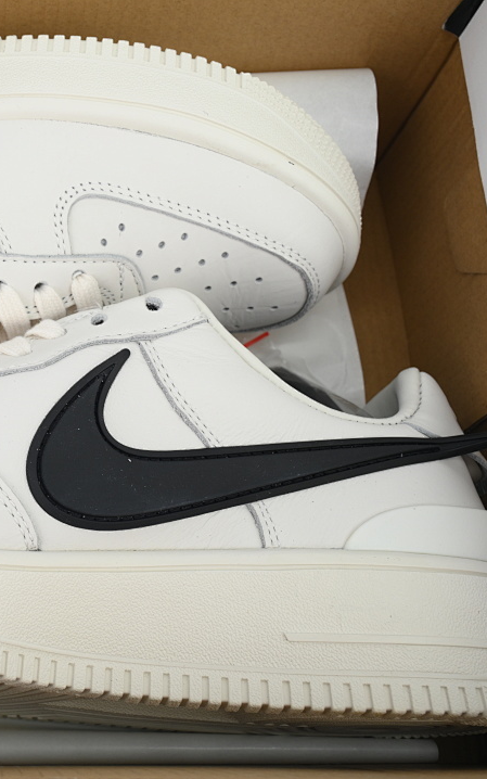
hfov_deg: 26.1
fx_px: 976
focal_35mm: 46
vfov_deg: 43.5
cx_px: -36
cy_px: 390
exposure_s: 1/100
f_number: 10
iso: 400
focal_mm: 30
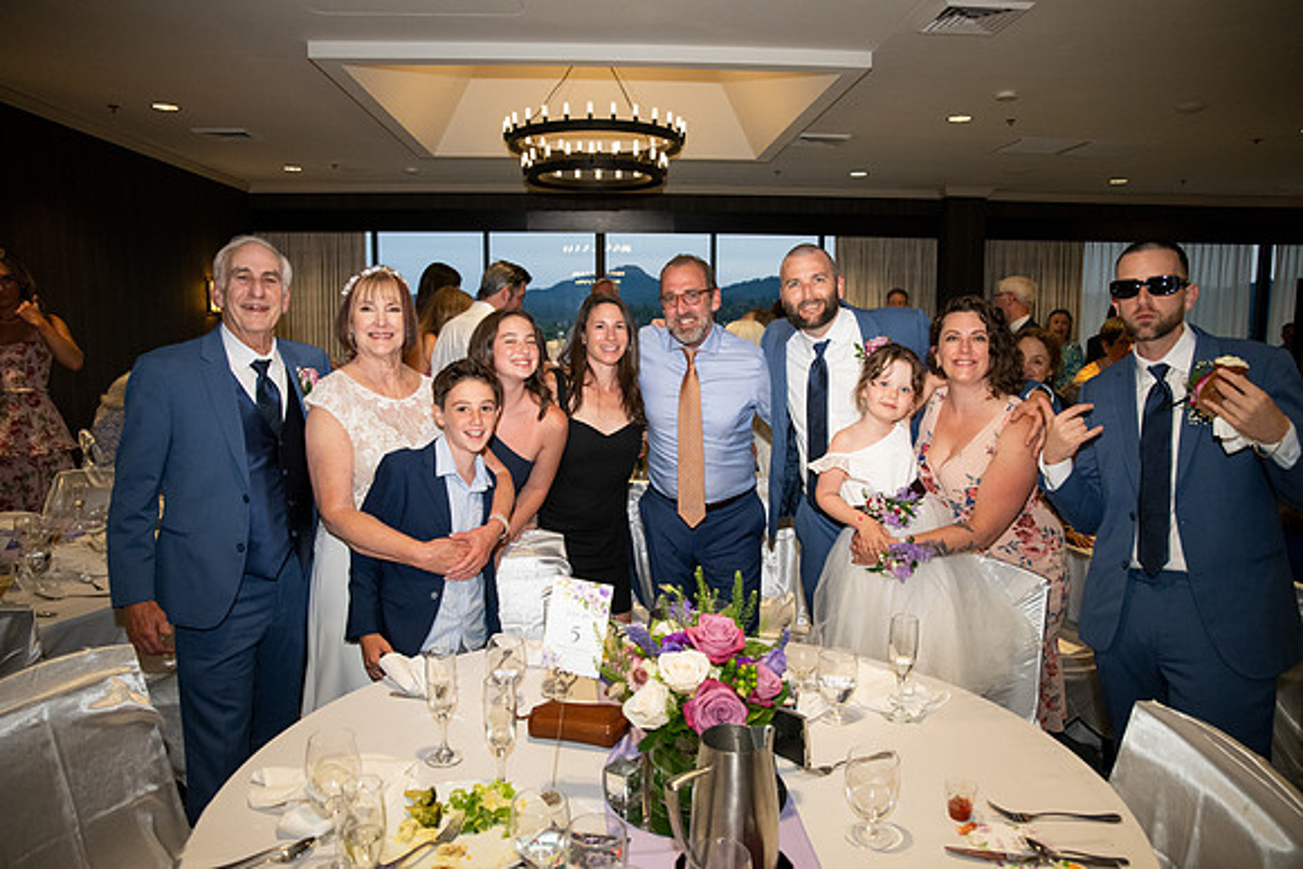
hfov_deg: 73.7
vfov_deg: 53.2
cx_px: 652
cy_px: 434
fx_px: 869
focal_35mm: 24
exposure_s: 1/320
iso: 2500
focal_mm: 24
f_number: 4
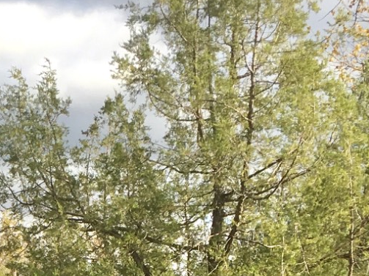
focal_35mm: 118
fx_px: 1258
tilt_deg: -6.1
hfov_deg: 15.7
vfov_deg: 11.8
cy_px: 448
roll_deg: -2.3
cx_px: -144
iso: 25
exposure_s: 1/527
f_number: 2.2
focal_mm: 4.15
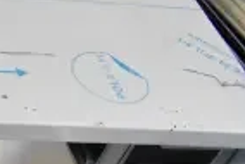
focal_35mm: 116
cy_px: 237
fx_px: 790
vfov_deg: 11.4
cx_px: -257
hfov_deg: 14.4
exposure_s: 1/100
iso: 6400
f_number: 5
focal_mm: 18
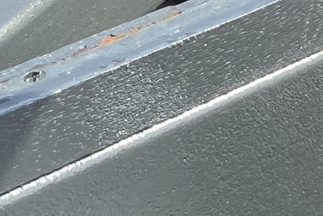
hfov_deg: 10.4
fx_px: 1588
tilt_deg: -13.5
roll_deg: -0.4
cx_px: 720
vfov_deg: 7.0
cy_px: -420
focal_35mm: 177
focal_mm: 5.1
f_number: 1.6
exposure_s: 1/631
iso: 50
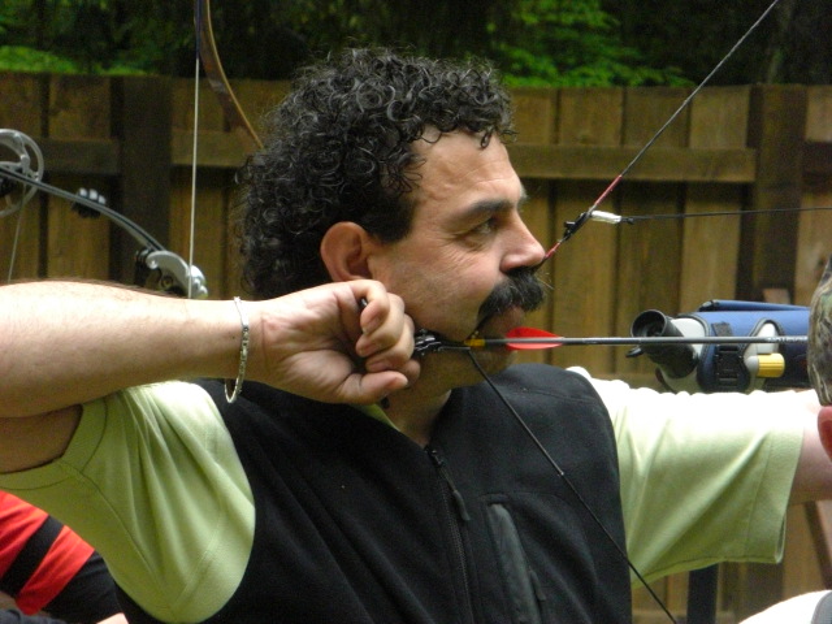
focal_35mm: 239
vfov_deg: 6.2
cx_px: 416
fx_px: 5744
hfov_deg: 8.3
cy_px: 312
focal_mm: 39.4
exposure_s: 1/320
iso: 400
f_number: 4.8
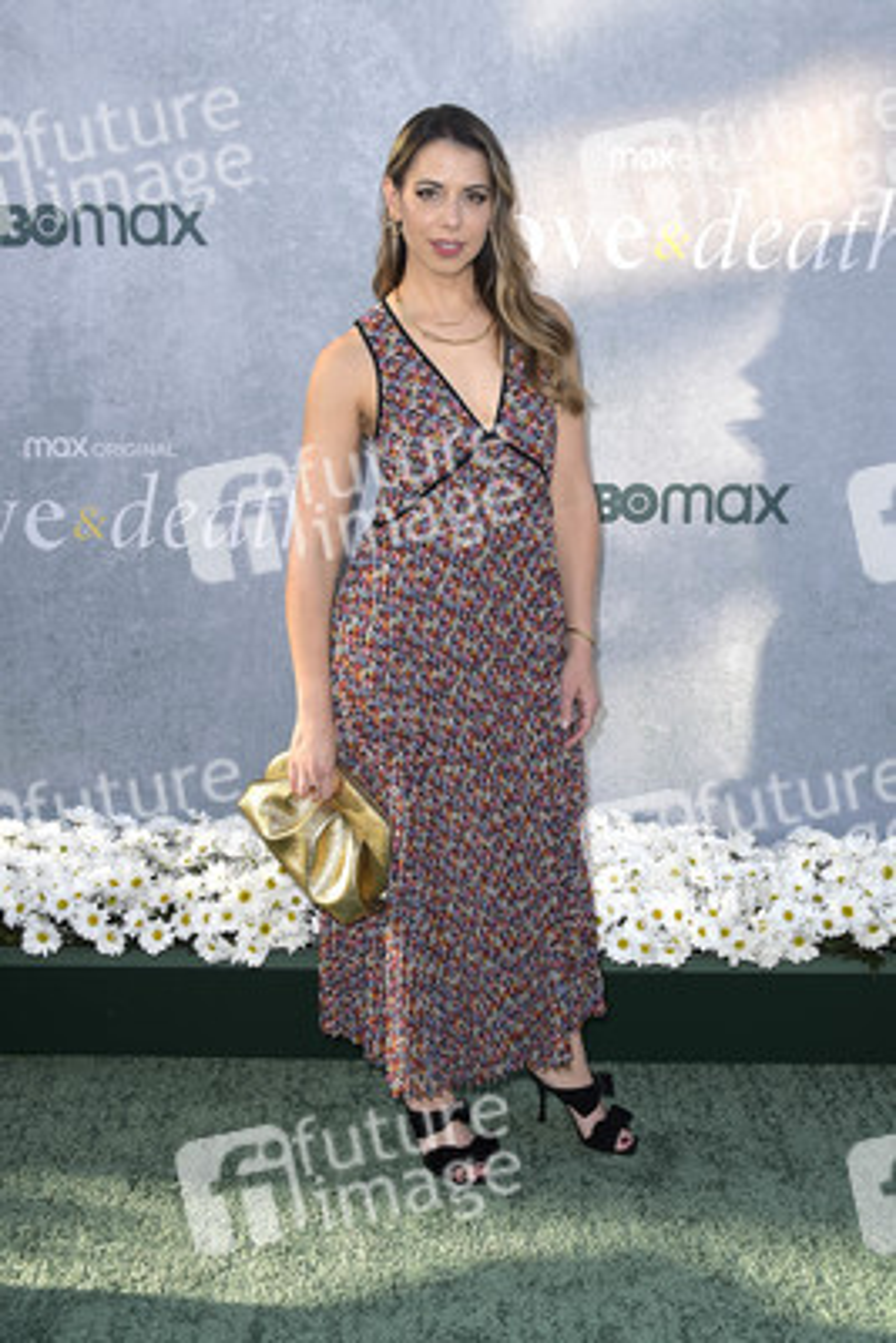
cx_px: 448
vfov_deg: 54.4
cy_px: 672
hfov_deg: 37.9
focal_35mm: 35
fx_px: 1305
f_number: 6.3
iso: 250
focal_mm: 35
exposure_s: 1/250
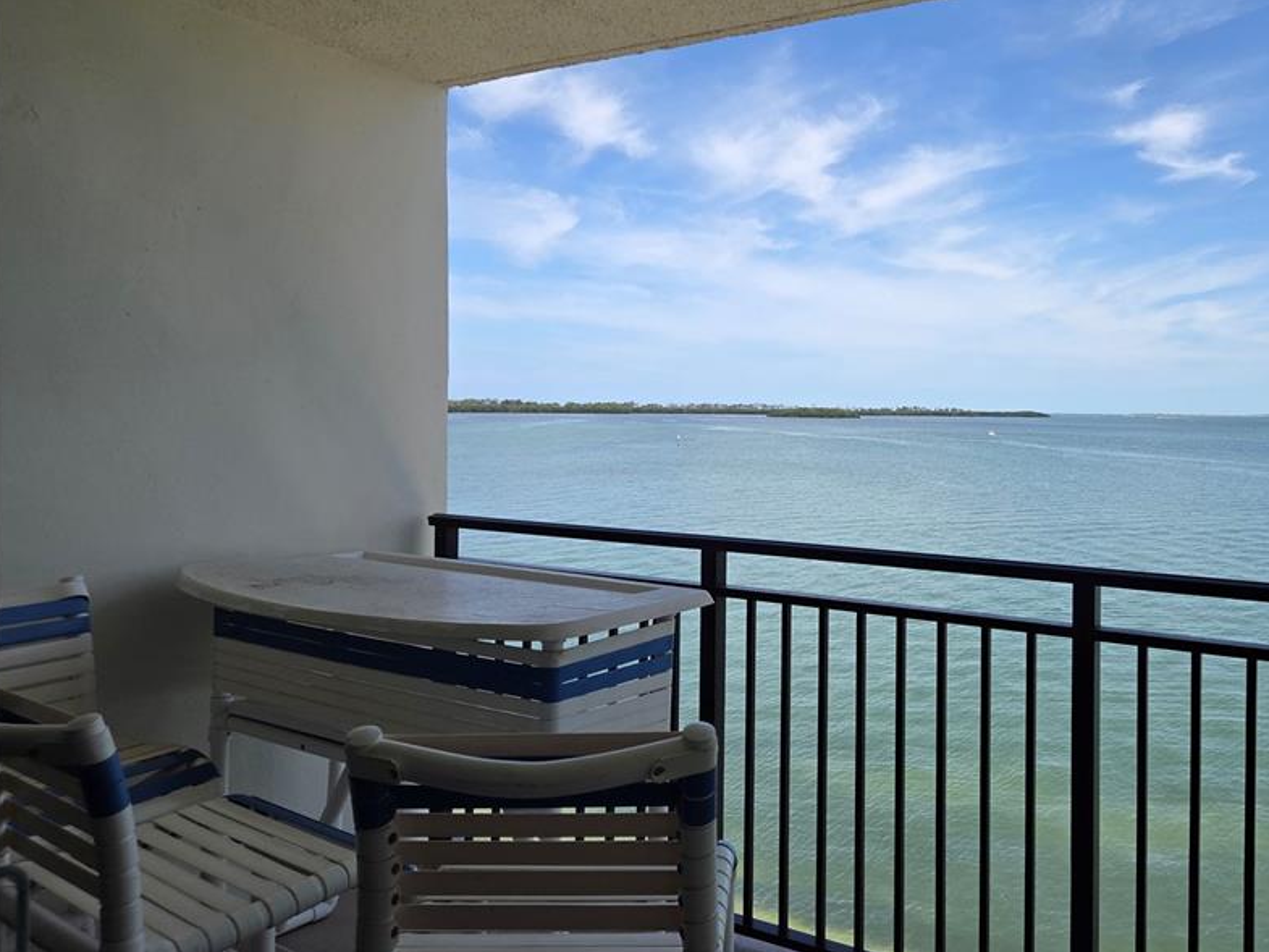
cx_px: 818
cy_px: 435
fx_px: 1100
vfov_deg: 46.8
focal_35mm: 30
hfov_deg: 58.9
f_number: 1.8
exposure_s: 1/5129
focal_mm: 5.4
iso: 80
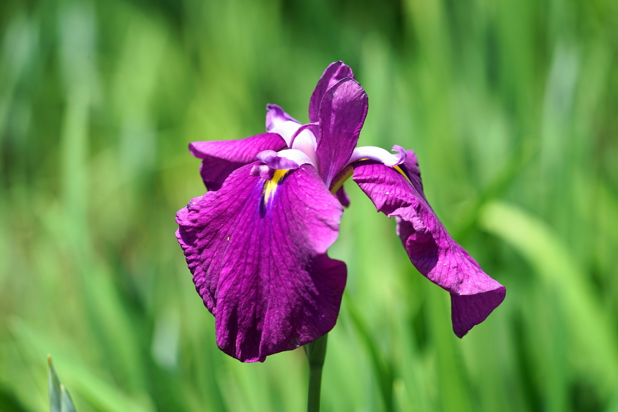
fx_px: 3021
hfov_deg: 11.7
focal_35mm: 176
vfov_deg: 7.8
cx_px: 309
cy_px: 206
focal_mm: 176
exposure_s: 1/250
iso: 100
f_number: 6.3
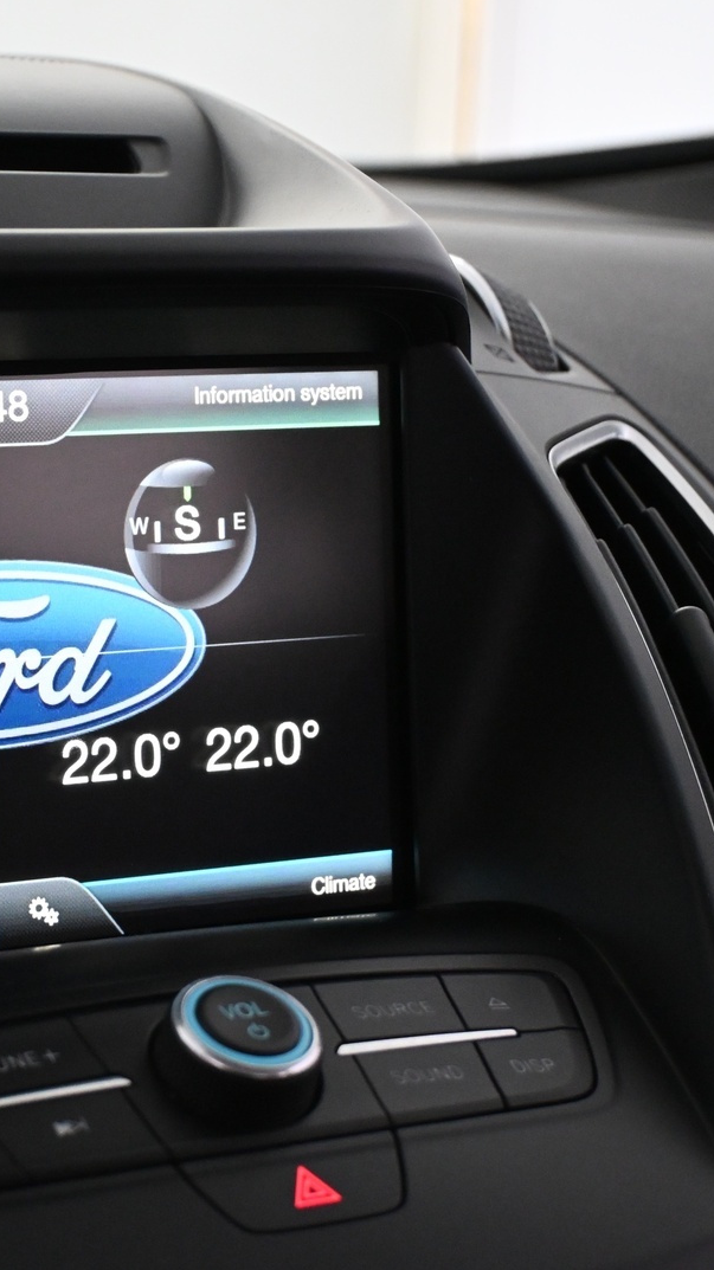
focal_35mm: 88
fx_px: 2957
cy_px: 633
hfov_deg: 13.6
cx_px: 1
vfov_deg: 24.2
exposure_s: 1/60
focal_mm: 37
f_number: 5.3
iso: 3200
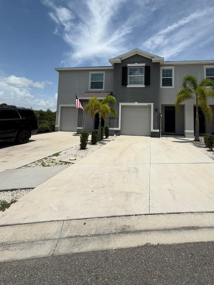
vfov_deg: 86.2
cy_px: 108
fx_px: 148
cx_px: 130
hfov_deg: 70.8
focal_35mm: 18
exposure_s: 1/2410
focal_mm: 2.22
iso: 20
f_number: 2.2
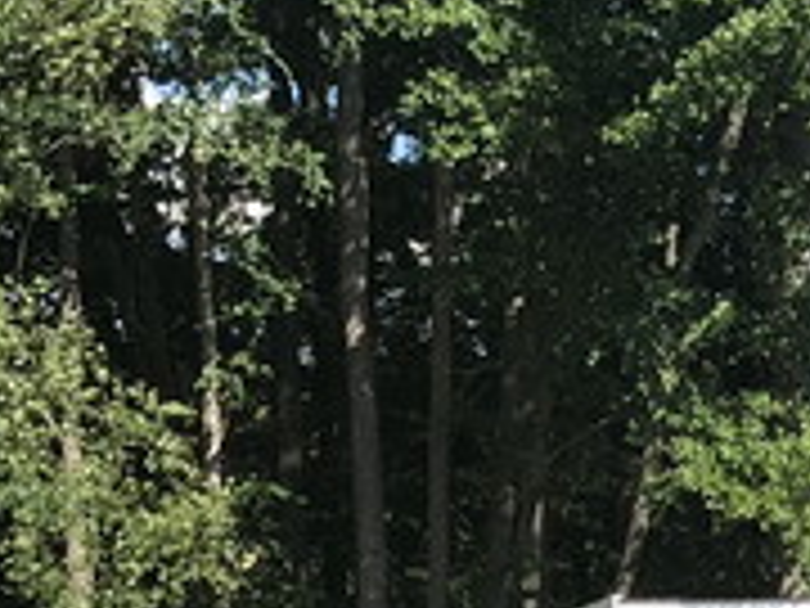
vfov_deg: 9.7
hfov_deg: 13.1
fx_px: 3487
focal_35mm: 149
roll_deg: +1.5
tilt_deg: -3.3
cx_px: 770
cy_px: 869
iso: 20
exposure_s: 1/1043
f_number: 1.8
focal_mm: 3.99
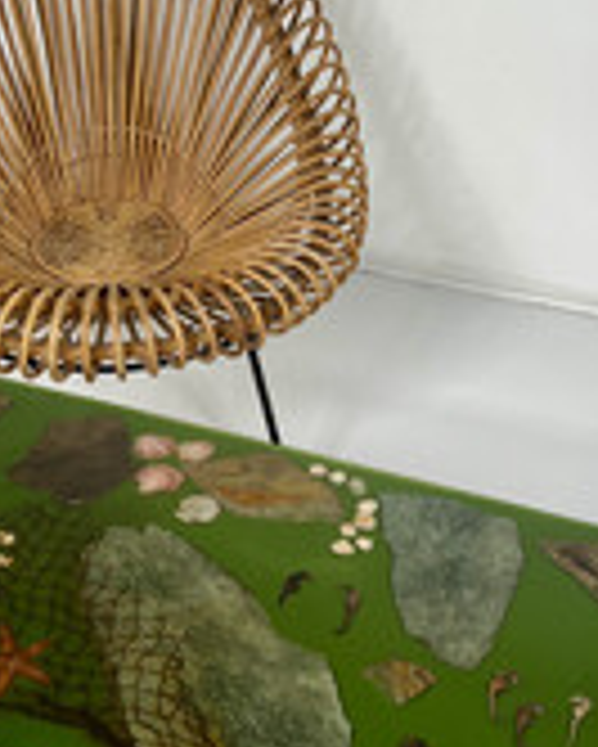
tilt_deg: -30.0
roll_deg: +1.5
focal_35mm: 61
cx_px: 256
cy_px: 266
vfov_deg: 30.8
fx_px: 1348
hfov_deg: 25.0
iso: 50
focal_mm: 5.7
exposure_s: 1/121
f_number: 1.5
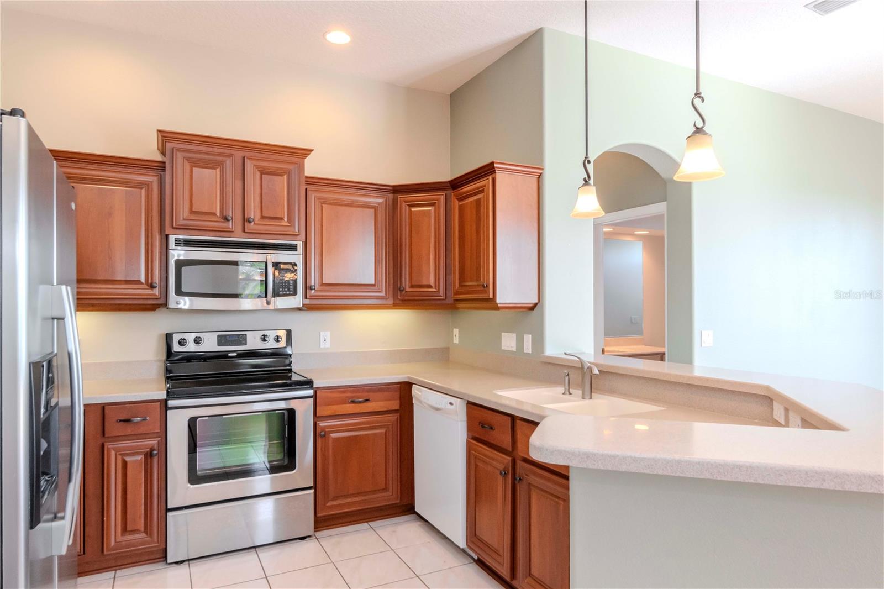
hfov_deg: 81.2
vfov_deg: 59.5
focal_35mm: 21
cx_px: 442
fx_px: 516
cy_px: 294
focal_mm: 14
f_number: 14
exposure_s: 1/13
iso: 640
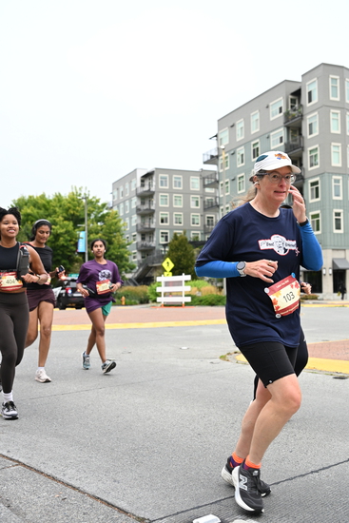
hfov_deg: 33.4
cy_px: 262
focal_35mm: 40
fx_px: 581
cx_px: 174
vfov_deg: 48.4
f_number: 4
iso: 1600
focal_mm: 40
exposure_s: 1/800
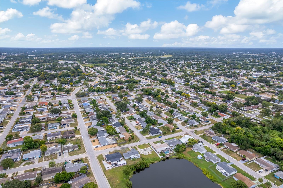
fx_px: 173
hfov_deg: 78.6
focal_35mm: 22
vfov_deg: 57.2
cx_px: 142
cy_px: 94
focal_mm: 8.38
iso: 100
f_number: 2.8
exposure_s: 1/1600
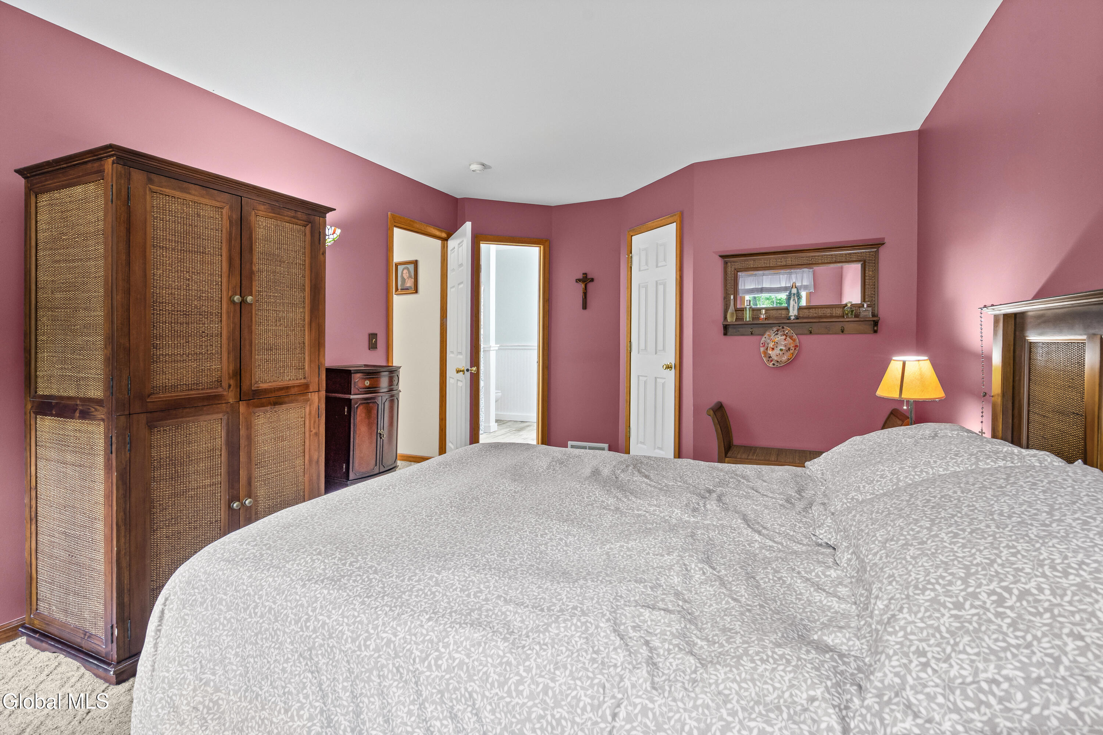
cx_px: 552
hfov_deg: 96.7
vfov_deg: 73.7
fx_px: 490
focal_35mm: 16
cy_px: 368
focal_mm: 16
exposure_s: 1/2
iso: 1000
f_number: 8
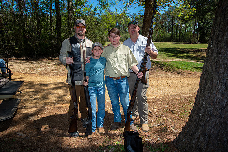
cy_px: 76
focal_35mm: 22
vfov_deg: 57.2
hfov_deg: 78.6
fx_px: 139
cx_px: 114
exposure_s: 1/250
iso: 80
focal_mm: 22
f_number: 5
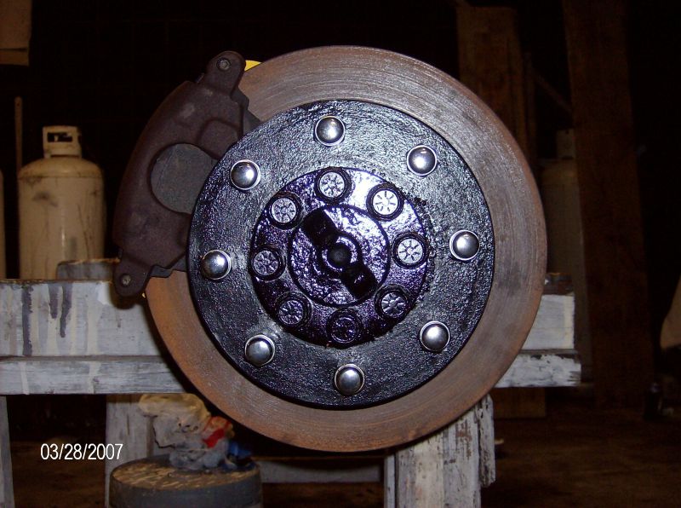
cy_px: 254
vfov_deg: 31.4
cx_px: 340
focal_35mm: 46
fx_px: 903
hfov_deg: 41.3
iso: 200
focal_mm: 7.7
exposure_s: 1/74
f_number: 3.1
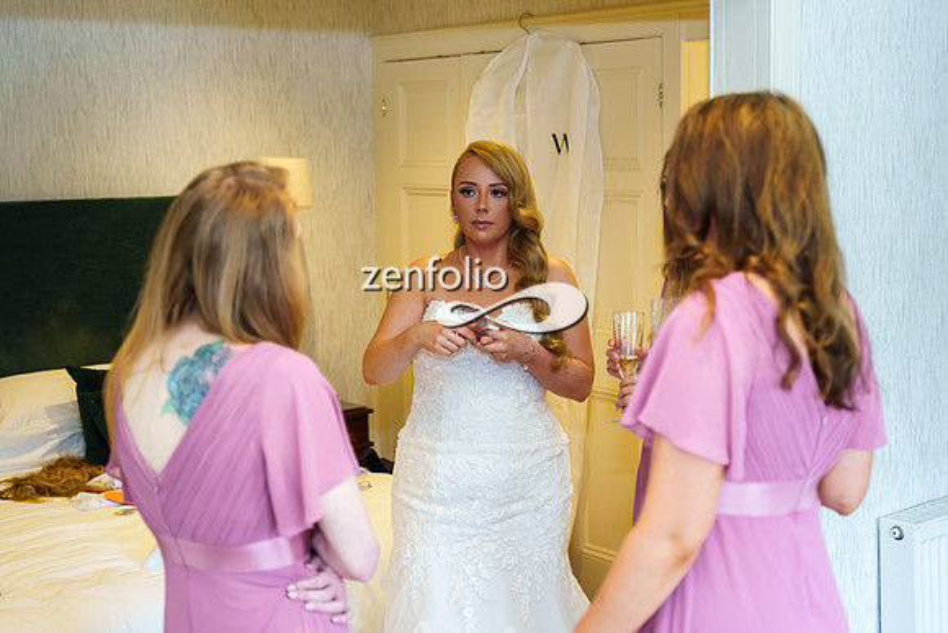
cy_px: 280
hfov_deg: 35.8
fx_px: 1470
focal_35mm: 56
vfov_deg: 24.3
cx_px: 486
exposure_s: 1/160
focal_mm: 50
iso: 800
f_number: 2.8
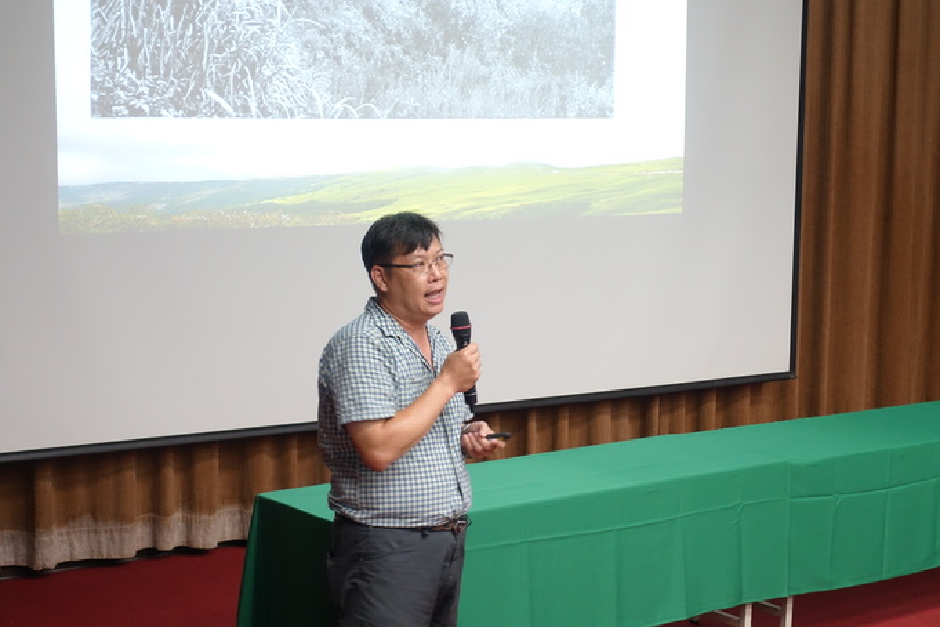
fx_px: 1880
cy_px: 320
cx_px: 479
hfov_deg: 28.1
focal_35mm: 72
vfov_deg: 18.9
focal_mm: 25.7
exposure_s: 1/20
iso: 800
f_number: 2.8
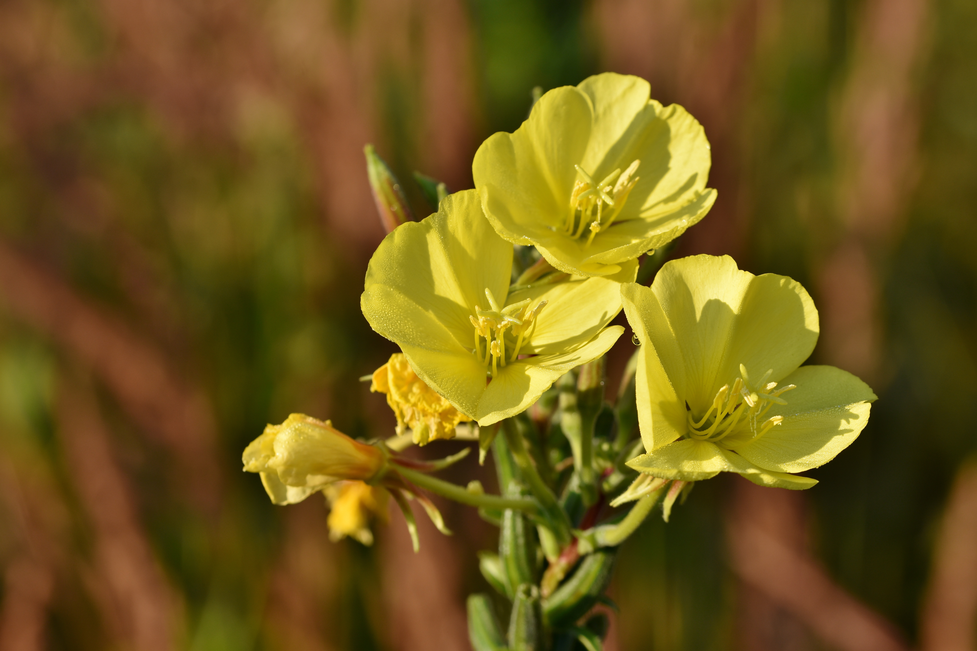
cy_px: 326
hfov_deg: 13.0
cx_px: 488
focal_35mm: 158
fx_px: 4274
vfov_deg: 8.7
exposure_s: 1/250
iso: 100
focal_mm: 105
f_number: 8
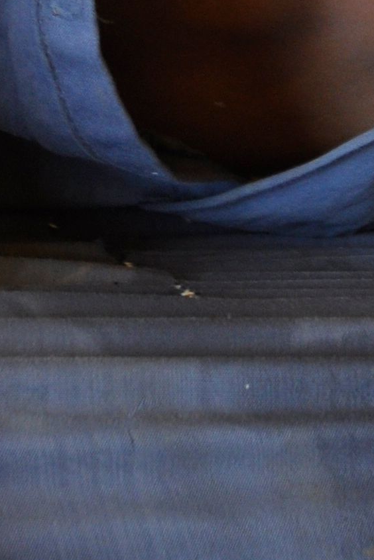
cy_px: -553
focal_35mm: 418
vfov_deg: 4.9
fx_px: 6506
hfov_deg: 3.3
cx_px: 326
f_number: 4.5
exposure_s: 1/60
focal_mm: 55
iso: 450
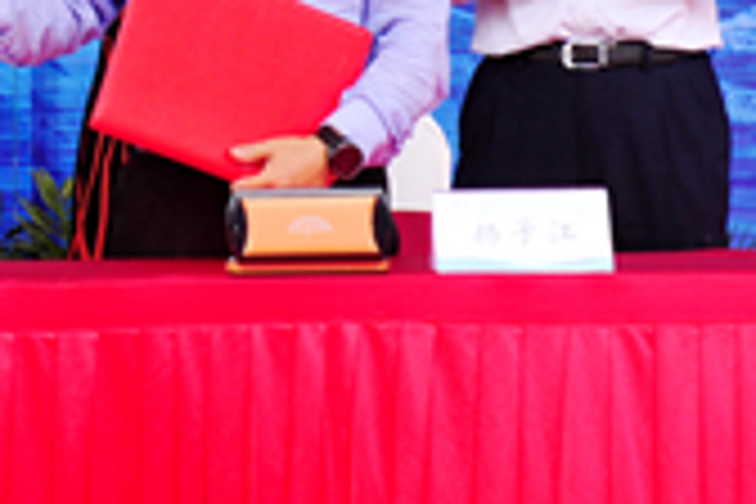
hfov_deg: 12.2
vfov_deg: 8.1
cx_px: 76
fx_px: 3507
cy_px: -169
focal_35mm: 167
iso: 320
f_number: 5
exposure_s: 1/250
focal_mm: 40
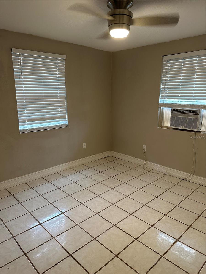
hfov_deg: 56.8
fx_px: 190
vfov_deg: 71.6
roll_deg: +0.4
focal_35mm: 24
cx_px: 103
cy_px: 137
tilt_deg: -12.1
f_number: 1.78
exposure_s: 1/60
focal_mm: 6.86
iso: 160
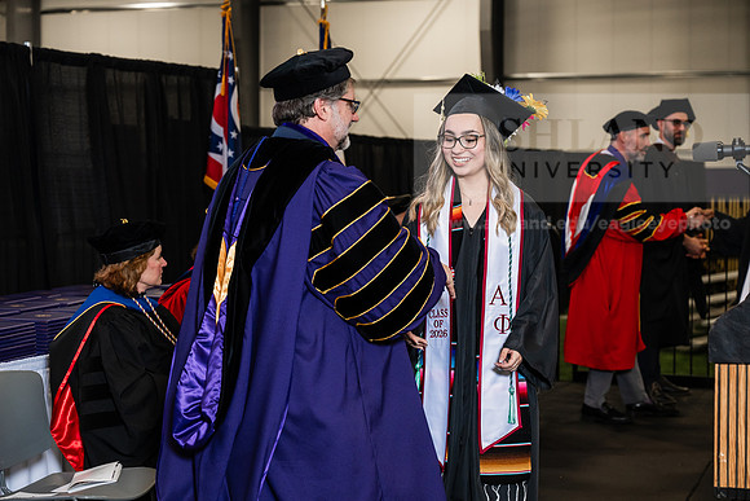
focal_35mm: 70
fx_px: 1459
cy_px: 250
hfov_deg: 28.8
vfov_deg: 19.5
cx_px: 375
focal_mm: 70
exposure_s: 1/200
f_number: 4.5
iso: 1250
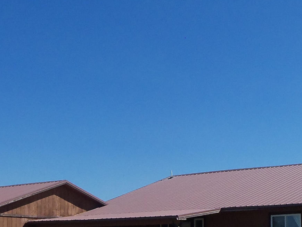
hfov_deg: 21.9
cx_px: 196
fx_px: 777
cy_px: 174
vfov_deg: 16.5
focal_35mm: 89
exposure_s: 1/200
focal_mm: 5.2
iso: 80
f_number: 8.6
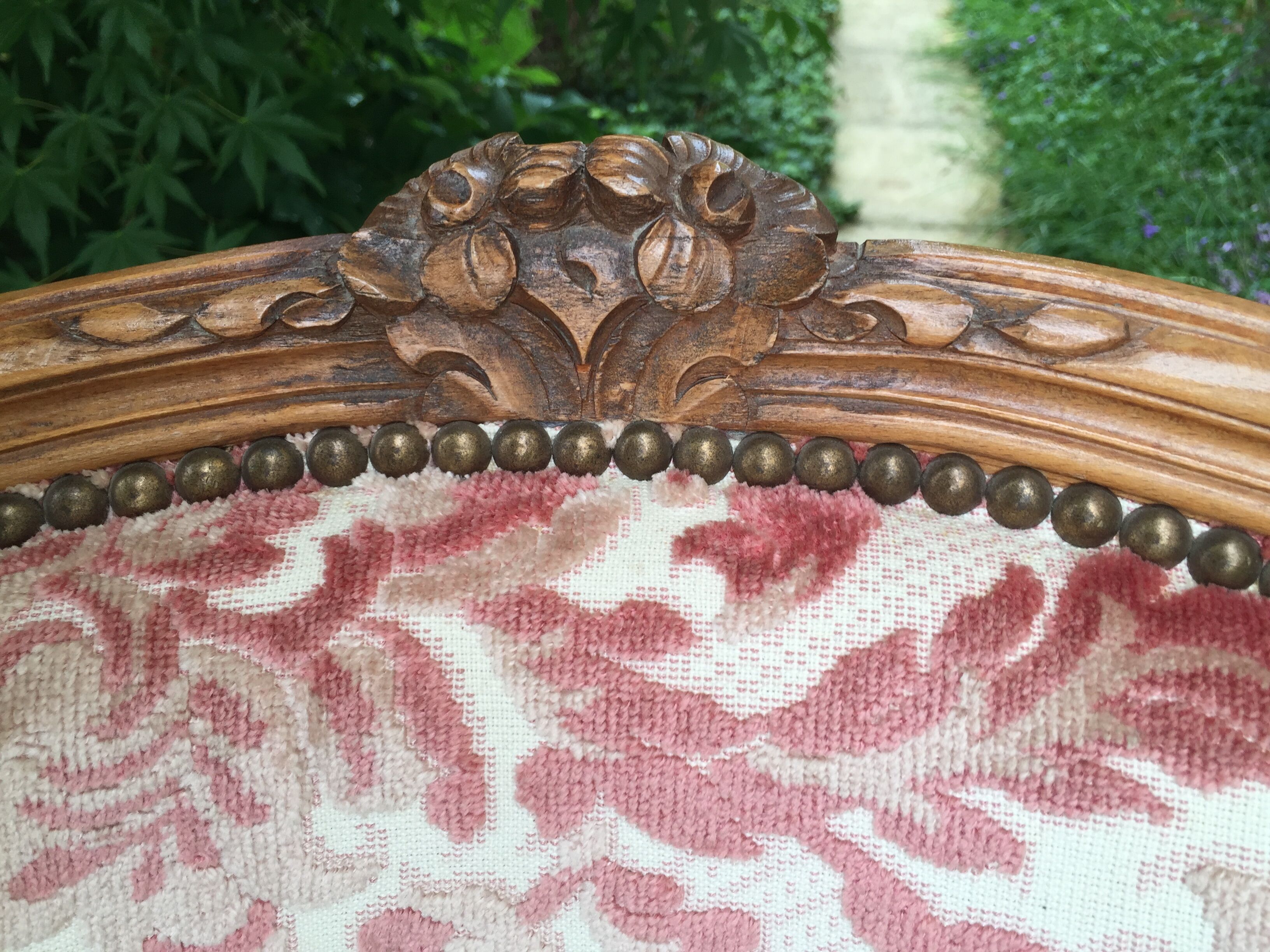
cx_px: 635
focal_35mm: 29
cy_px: 476
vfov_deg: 48.2
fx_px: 1064
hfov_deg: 61.7
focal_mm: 4.15
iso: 32
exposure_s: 1/125
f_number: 2.2
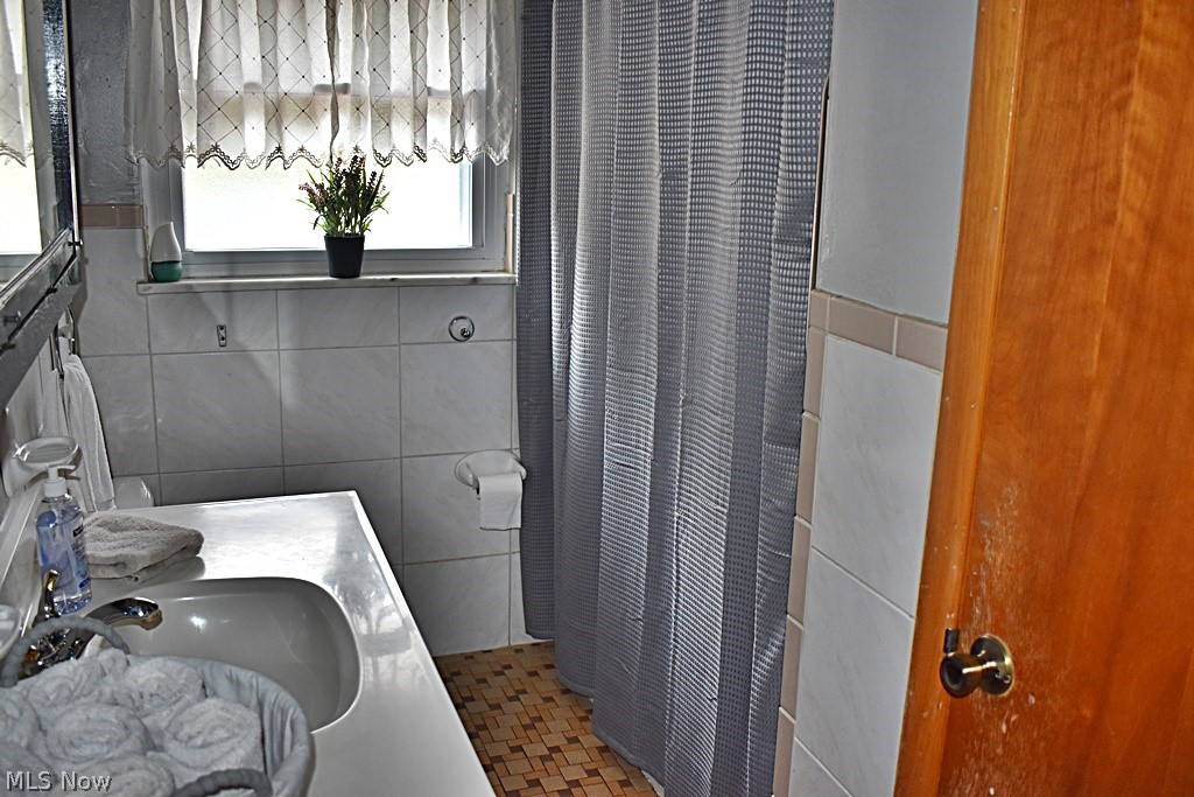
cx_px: 597
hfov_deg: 57.2
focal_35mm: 33
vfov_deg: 40.0
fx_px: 1095
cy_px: 398
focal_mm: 22
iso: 800
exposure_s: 1/200
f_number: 3.8
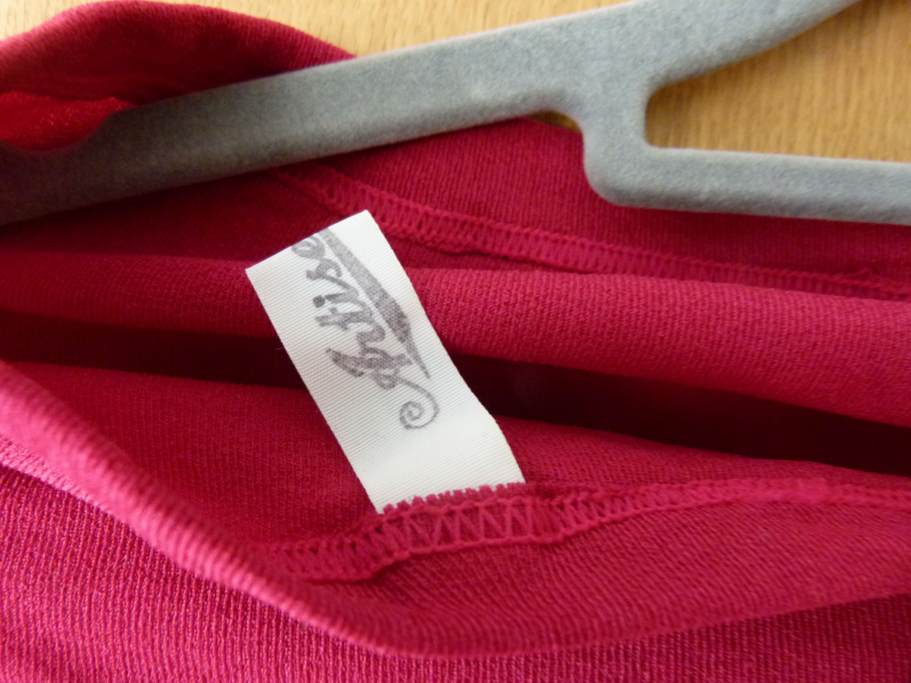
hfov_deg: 69.4
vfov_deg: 54.9
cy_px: 342
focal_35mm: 25
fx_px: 658
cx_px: 456
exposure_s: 1/25
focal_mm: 4.5
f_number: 2.8
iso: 400
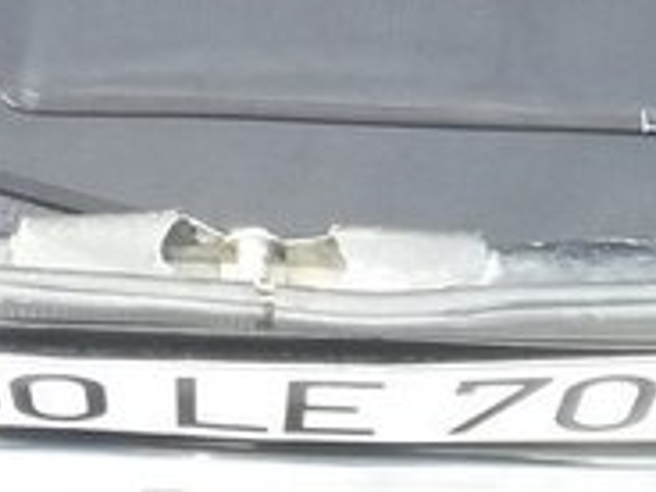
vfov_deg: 12.5
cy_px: -305
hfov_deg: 17.7
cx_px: 217
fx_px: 2104
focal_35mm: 111
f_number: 2.2
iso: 80
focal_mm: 3.3
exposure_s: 1/30
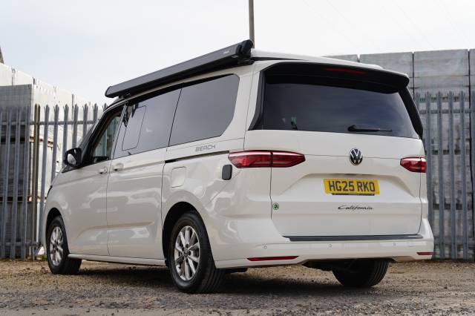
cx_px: 238
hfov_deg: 32.6
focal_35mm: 62
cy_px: 158
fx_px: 812
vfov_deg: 22.0
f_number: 5
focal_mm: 61.6
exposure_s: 1/320
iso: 100
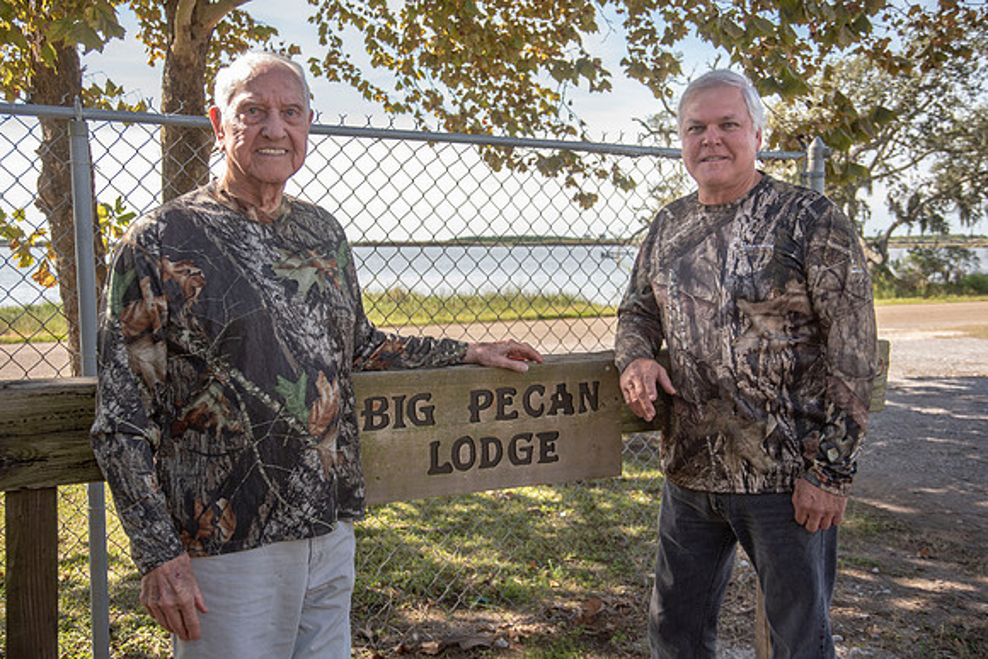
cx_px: 494
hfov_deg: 54.4
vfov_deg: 37.9
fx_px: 961
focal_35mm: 35
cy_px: 330
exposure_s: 1/320
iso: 250
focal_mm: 35
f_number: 7.1
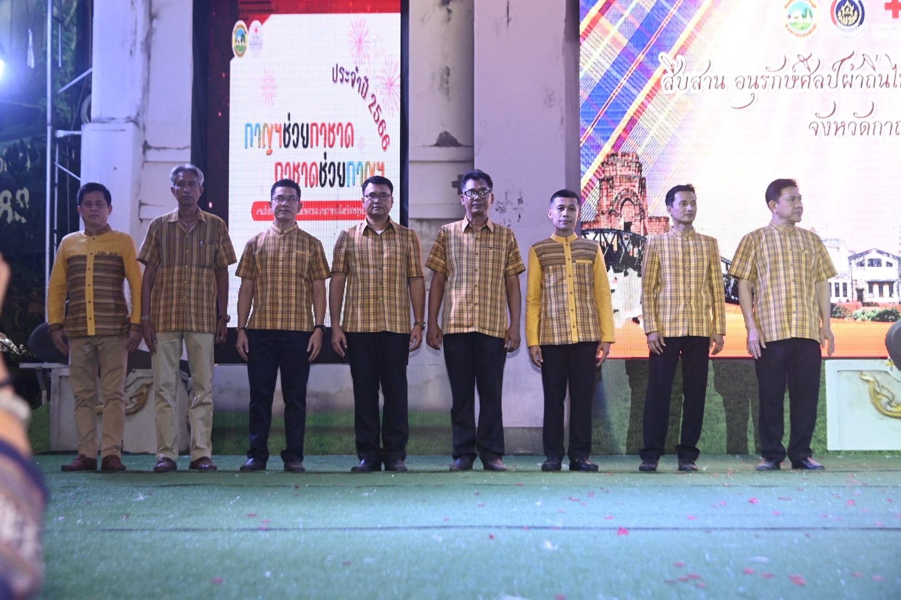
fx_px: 1201
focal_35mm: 48
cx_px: 450
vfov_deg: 28.1
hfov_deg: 41.1
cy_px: 300
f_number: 4
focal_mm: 48
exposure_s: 1/250
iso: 2500
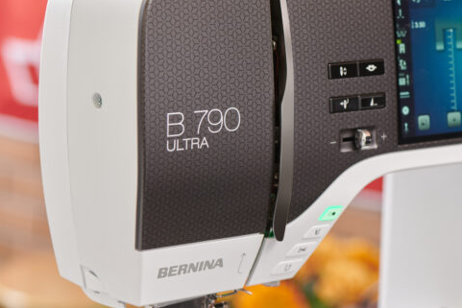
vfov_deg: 10.5
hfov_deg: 15.6
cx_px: 274
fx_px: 1682
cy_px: 136
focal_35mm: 131
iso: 200
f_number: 7.1
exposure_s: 1/25
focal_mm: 105
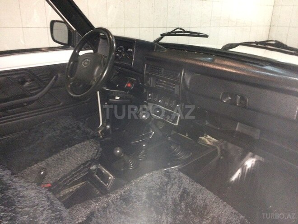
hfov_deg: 61.7
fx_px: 250
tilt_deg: -21.9
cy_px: 112
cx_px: 149
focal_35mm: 29
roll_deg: -2.4
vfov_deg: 48.2
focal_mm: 4.15
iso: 500
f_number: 2.2
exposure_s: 1/17
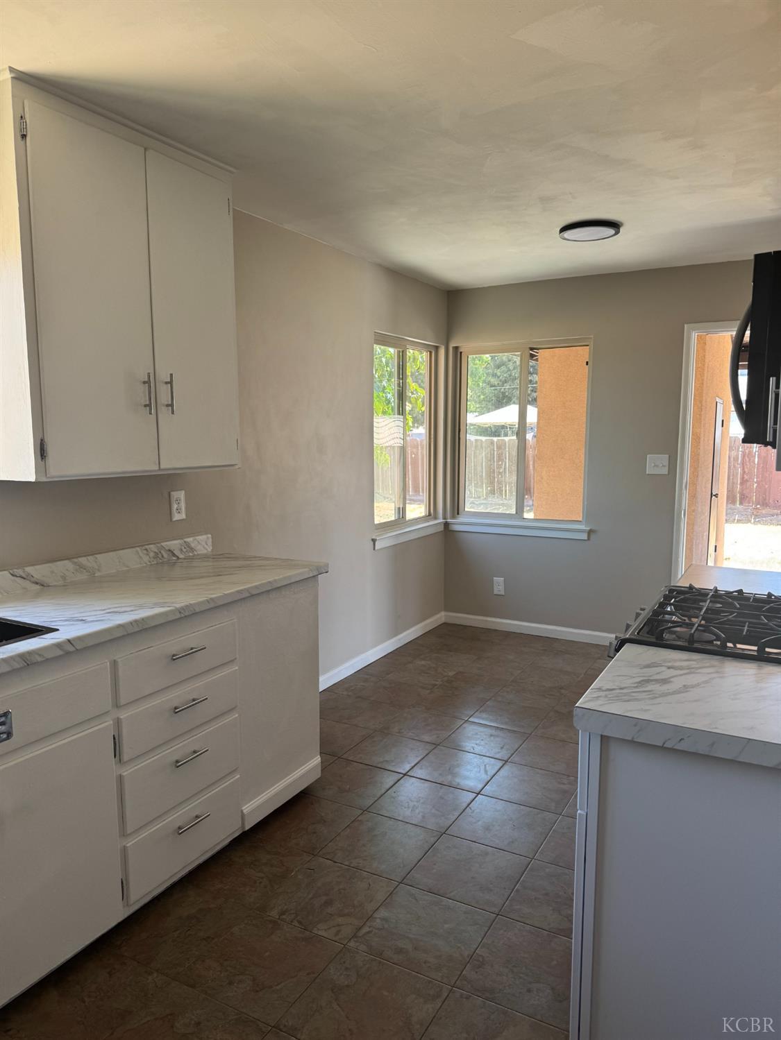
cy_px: 520
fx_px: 722
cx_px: 390
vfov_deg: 71.6
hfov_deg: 56.8
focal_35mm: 24
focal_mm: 6.76
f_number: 1.78
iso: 100
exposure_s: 1/121
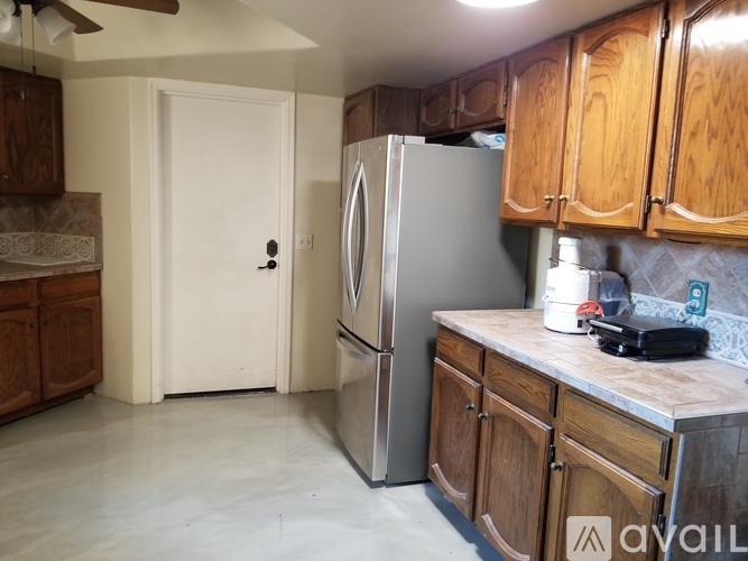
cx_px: 374
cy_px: 280
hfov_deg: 67.3
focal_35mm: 26
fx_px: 562
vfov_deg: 53.0
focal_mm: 4.25
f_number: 1.7
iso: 200
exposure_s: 1/24
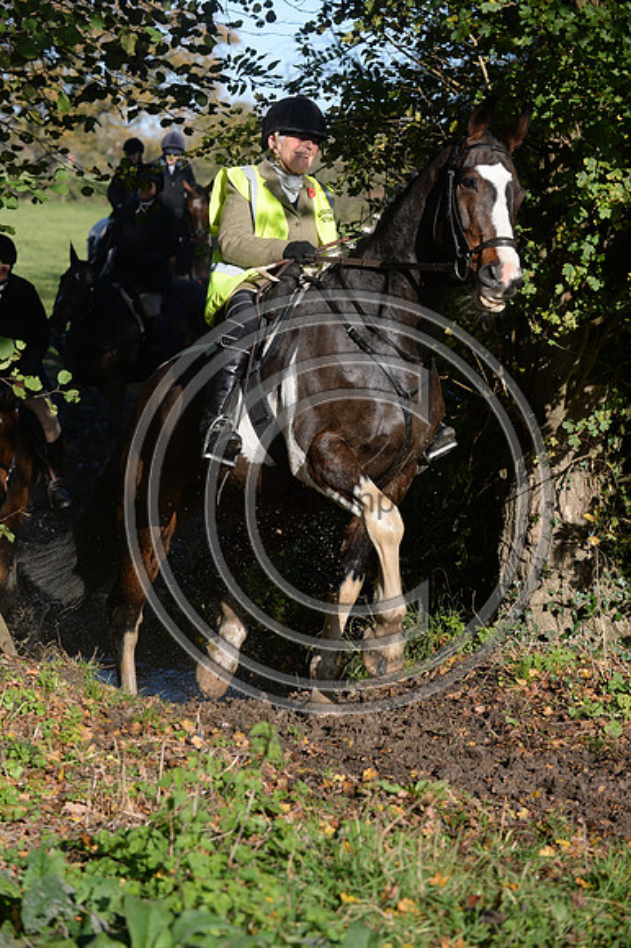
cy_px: 474
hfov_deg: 12.4
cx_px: 316
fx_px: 2895
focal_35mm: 110
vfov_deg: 18.6
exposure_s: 1/2500
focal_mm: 110
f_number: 5
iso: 1000
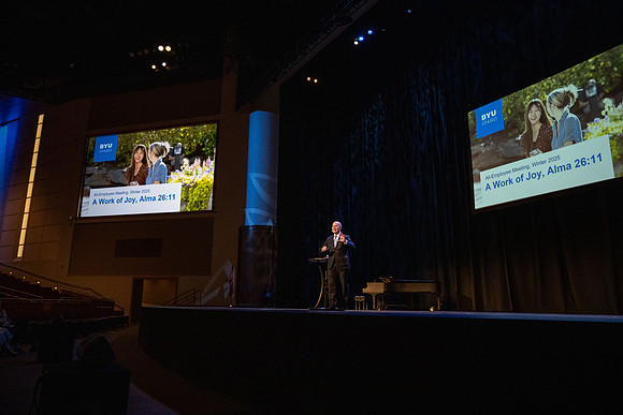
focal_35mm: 27
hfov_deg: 67.4
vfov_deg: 48.0
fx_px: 467
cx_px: 312
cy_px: 208
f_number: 4
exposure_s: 1/200
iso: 4000
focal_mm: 27
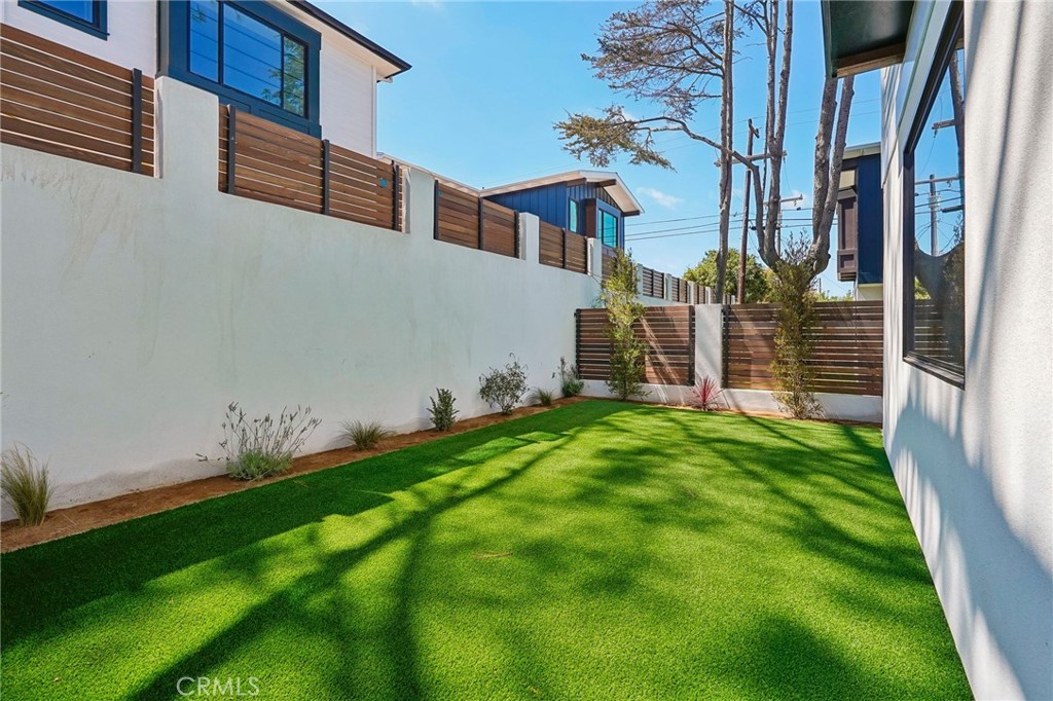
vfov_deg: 73.7
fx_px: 468
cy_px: 350
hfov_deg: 96.8
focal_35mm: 16
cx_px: 526
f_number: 8
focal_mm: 16
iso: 400
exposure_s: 1/320
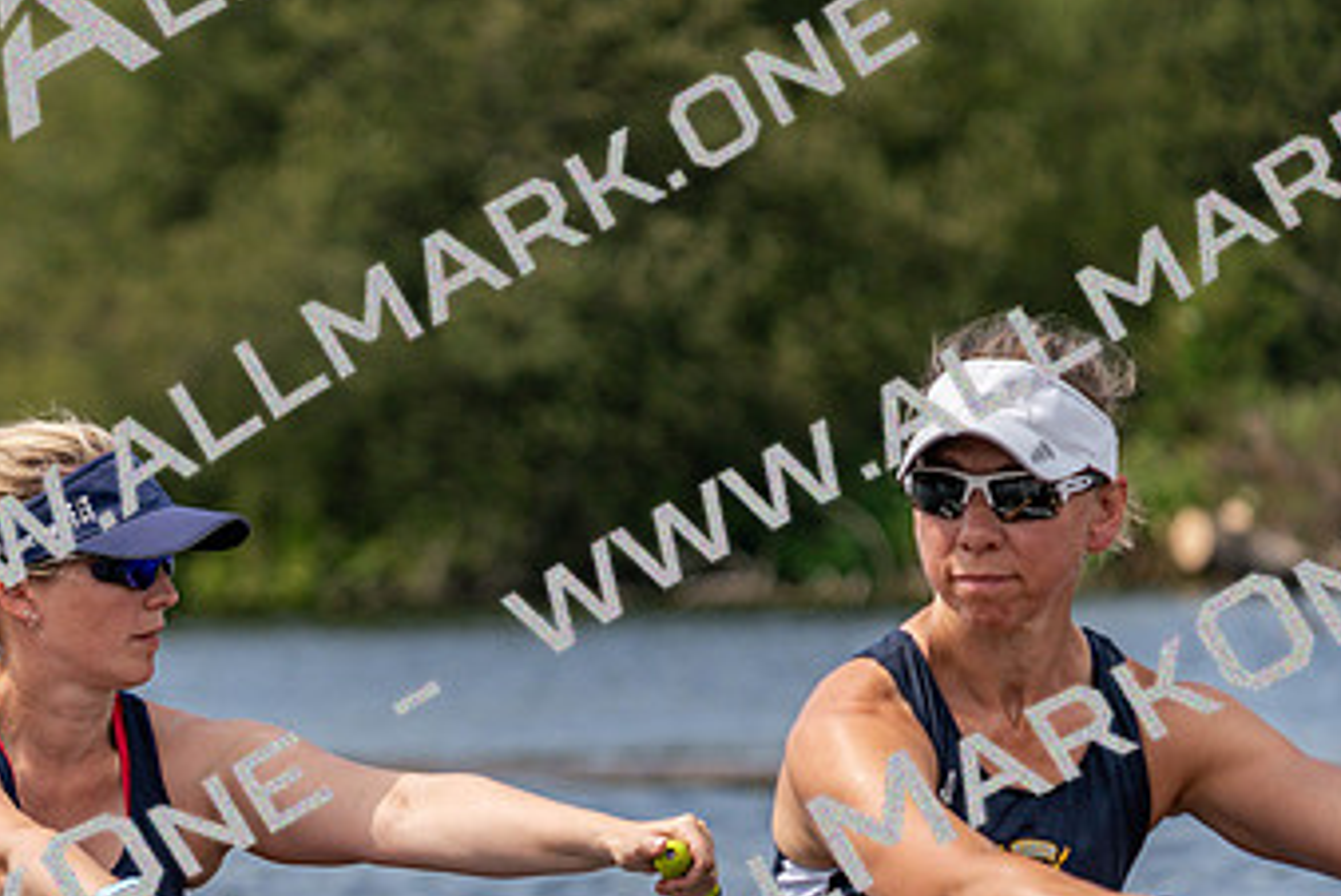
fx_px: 12787
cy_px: 720
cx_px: 214
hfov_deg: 6.0
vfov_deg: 4.0
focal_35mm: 343
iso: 250
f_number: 5.6
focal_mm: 200
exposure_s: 1/1600
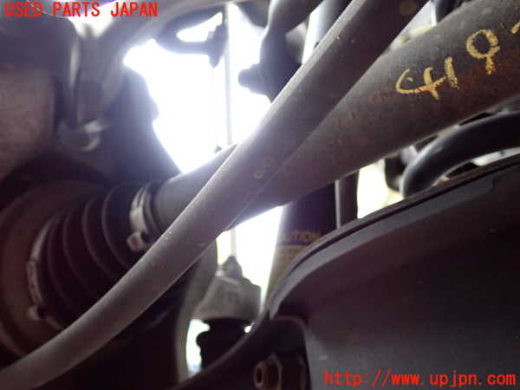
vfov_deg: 37.7
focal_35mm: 38
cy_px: 195
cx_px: 260
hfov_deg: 49.0
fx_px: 571
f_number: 2.7
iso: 800
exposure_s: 1/40
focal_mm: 6.83
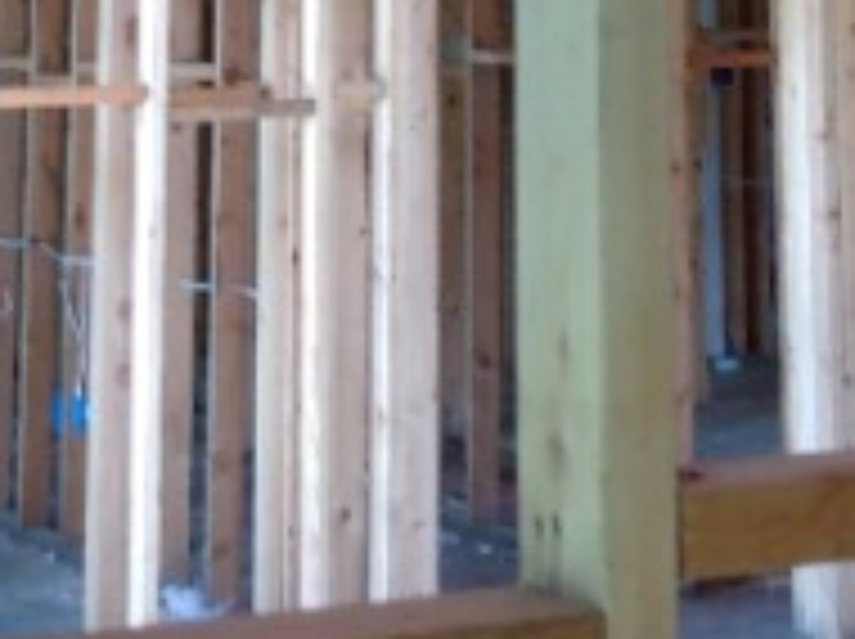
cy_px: -657
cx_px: 702
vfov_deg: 13.1
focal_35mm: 97
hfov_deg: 20.0
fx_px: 2393
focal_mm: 3.54
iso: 209
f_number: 2
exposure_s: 1/30
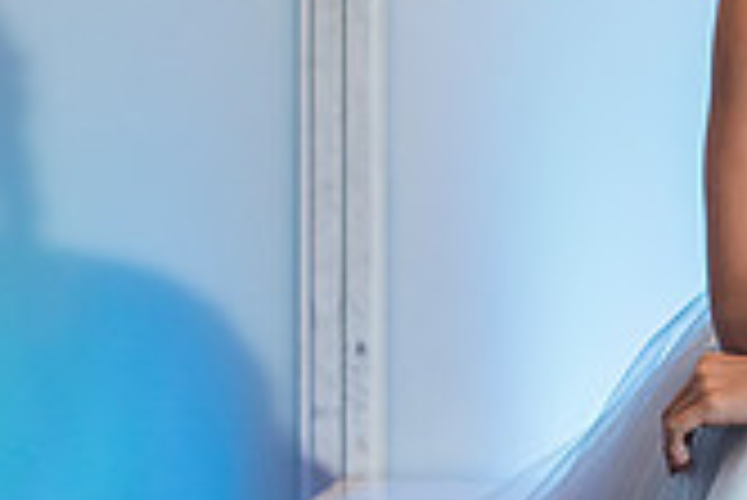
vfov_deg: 3.1
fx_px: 9138
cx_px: 816
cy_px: 236
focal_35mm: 440
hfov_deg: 4.7
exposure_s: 1/100
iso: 1250
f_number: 4
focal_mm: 116
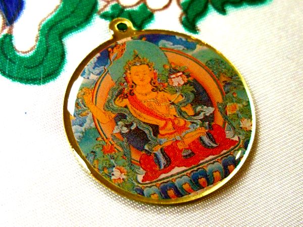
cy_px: 114
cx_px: 152
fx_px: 333
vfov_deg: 37.7
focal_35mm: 38
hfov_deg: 49.0
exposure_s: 1/60
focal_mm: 7.9
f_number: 2.8
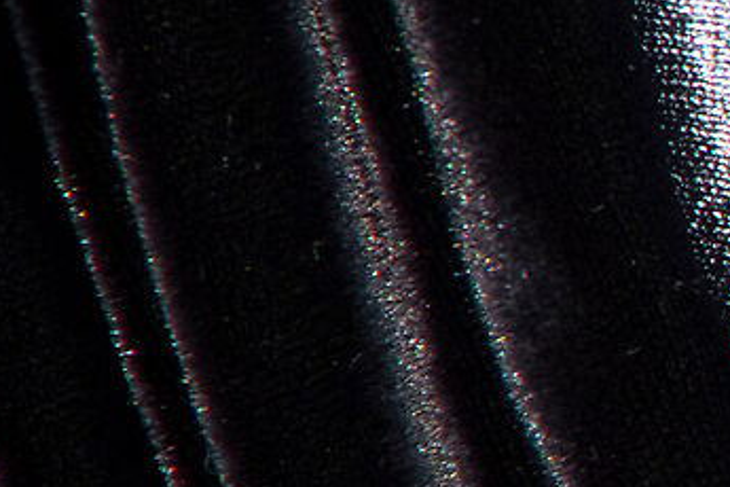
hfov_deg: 1.7
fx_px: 24250
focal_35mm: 1196
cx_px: 2141
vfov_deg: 1.1
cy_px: 301
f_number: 5.6
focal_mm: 115
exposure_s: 1/640
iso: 200
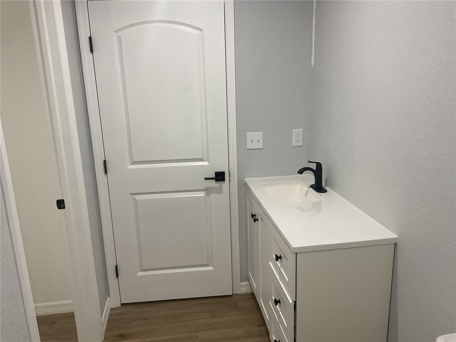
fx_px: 382
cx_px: 228
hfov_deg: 61.7
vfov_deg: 48.2
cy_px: 171
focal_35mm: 29
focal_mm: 3
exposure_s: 1/120
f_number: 1.8
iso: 64
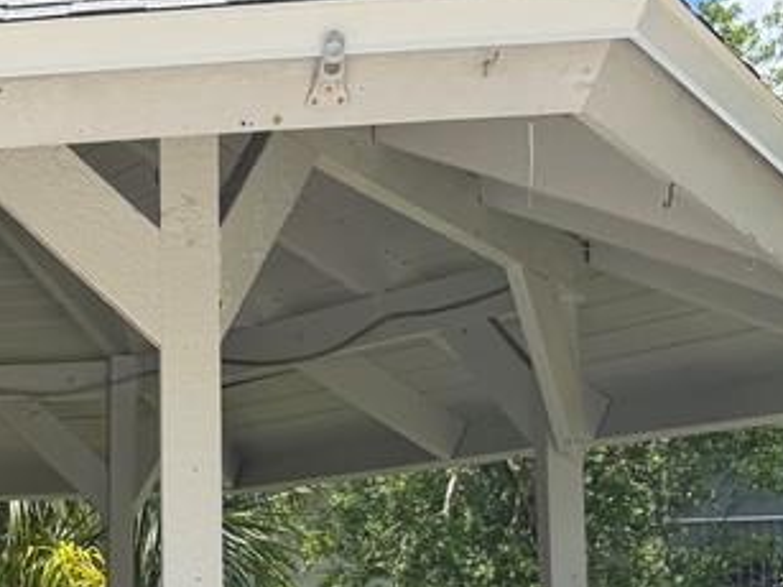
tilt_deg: -4.0
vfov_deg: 17.9
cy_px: 615
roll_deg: +0.4
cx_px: -370
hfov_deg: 21.0
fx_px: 1809
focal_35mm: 80
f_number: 1.78
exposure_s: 1/3425
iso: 100
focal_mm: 6.76
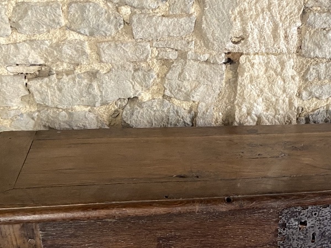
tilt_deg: -29.9
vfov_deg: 27.1
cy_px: 219
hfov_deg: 35.1
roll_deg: -4.0
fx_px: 497
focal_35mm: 52
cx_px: 287
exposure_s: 1/31
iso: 640
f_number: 1.8
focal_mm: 4.25
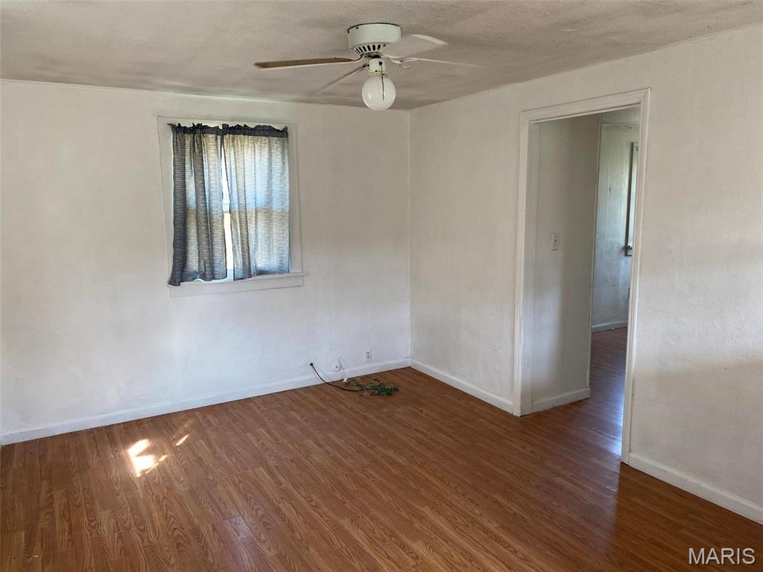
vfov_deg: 53.1
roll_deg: +0.3
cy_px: 286
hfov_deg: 67.3
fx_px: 573
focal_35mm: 26
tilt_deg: -8.1
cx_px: 382
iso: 125
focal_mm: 4.25
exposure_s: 1/120
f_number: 1.8
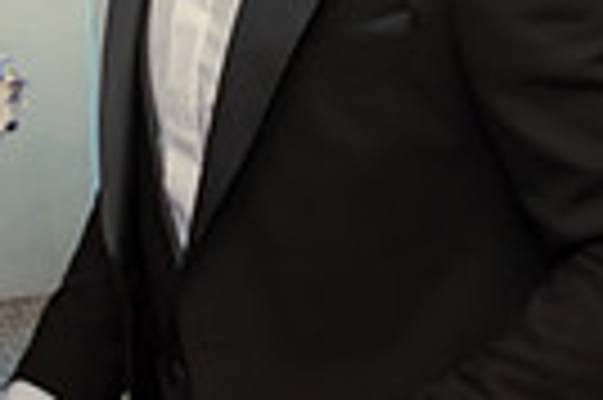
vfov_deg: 10.1
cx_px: 189
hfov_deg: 15.4
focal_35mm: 133
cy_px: -76
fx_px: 2225
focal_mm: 24
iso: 800
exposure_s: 1/125
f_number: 3.5
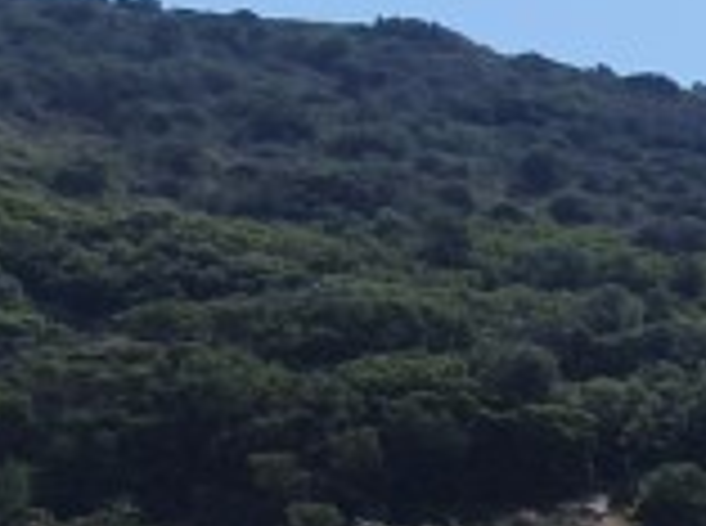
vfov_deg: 16.5
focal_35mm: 85
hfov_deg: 11.5
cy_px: 647
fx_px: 1730
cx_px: 2118
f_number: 2.2
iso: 50
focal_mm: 1.8
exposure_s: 1/1444
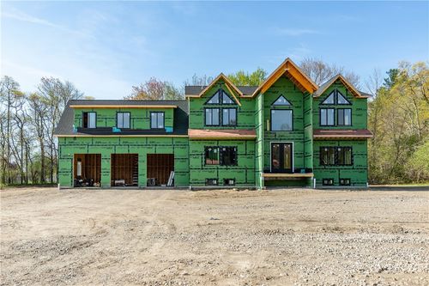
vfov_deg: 46.4
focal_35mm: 28
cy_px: 143
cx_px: 214
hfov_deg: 65.5
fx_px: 334
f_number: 7.1
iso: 100
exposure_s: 1/200
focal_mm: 28
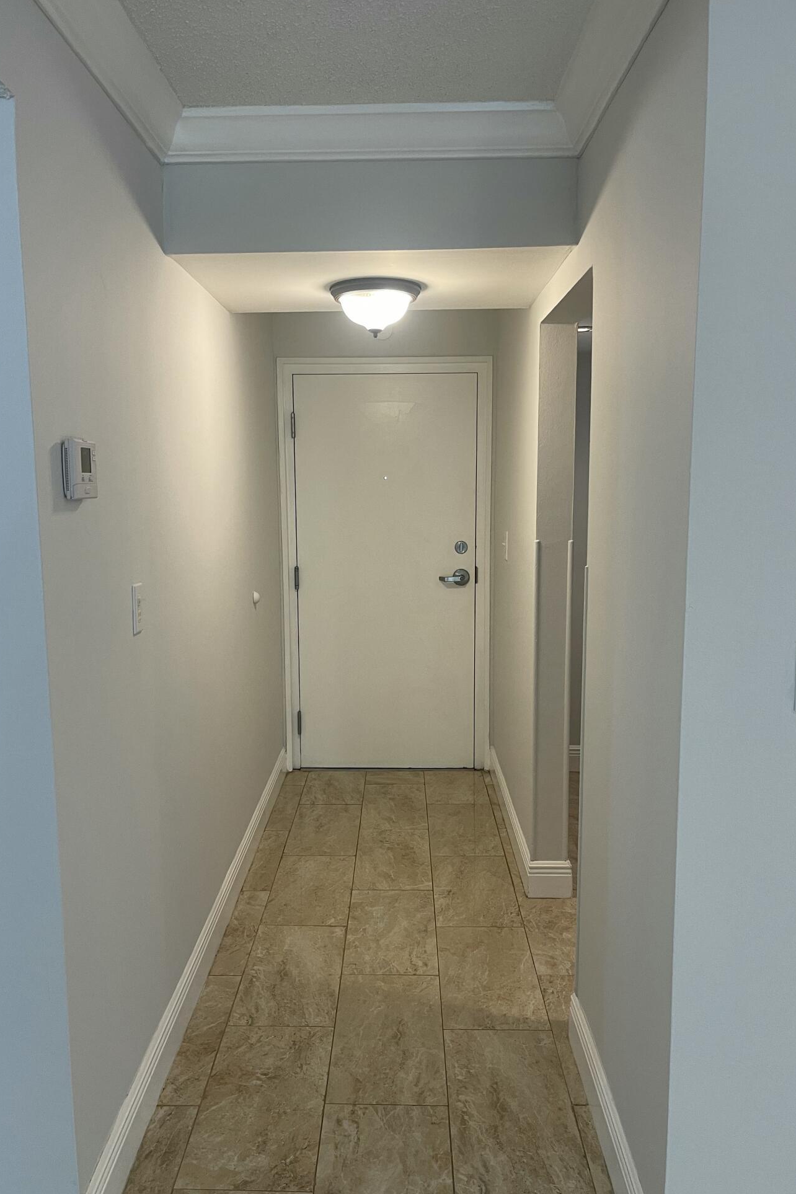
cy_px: 604
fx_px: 895
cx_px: 397
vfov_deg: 67.4
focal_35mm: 27
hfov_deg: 47.9
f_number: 1.6
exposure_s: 1/60
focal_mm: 5.1
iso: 100
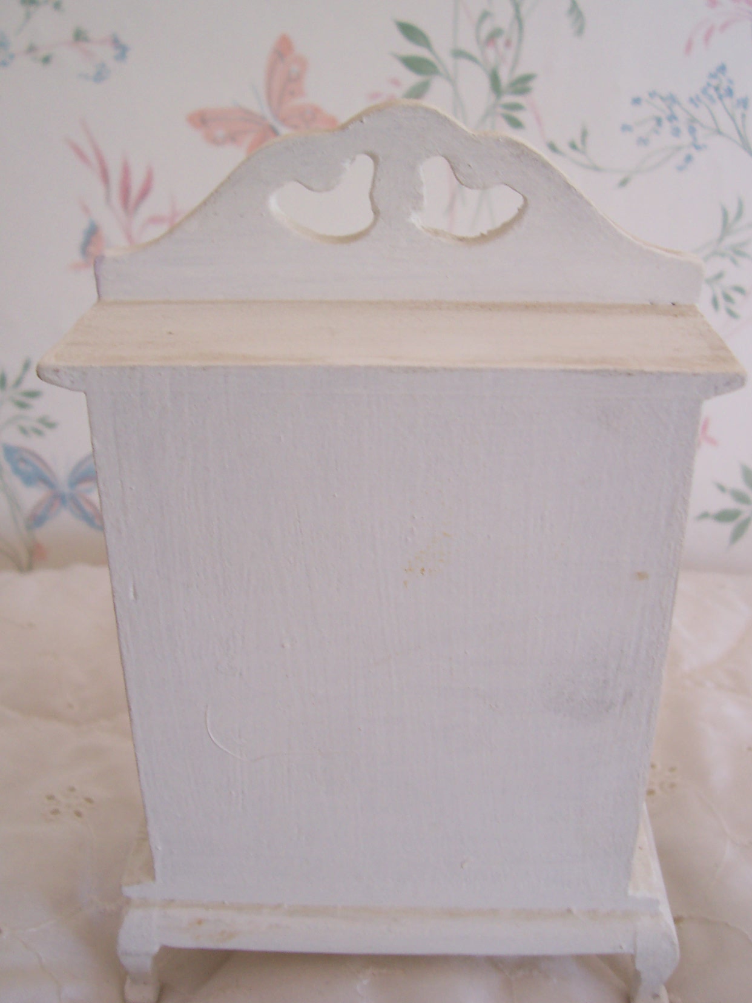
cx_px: 376
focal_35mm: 37
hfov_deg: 38.7
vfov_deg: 50.1
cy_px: 502
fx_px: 1072
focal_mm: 5.6
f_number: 2.8
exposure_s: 1/45
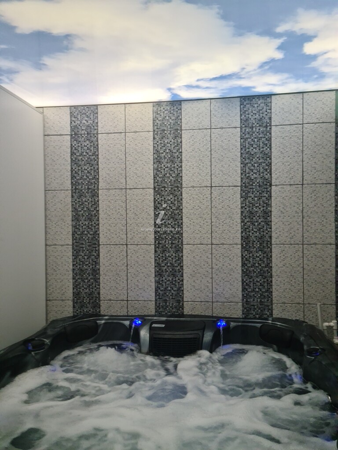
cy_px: 225
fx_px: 352
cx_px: 169
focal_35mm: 27
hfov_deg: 51.4
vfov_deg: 65.3
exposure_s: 1/50
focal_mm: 5.9
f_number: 2
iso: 400
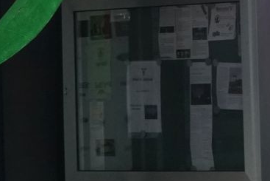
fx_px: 2746
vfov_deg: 3.7
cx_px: 538
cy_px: -241
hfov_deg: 5.5
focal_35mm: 366
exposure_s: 1/60
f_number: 14
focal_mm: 70
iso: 4000
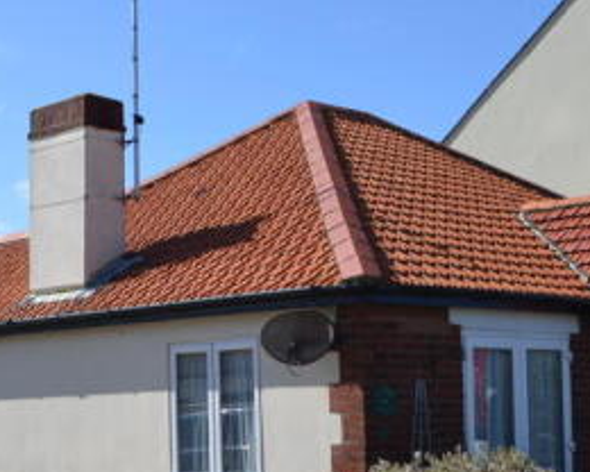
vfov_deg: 21.5
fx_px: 1240
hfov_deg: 26.4
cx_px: 151
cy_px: 258
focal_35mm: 71
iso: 100
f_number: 8
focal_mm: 20
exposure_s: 1/250
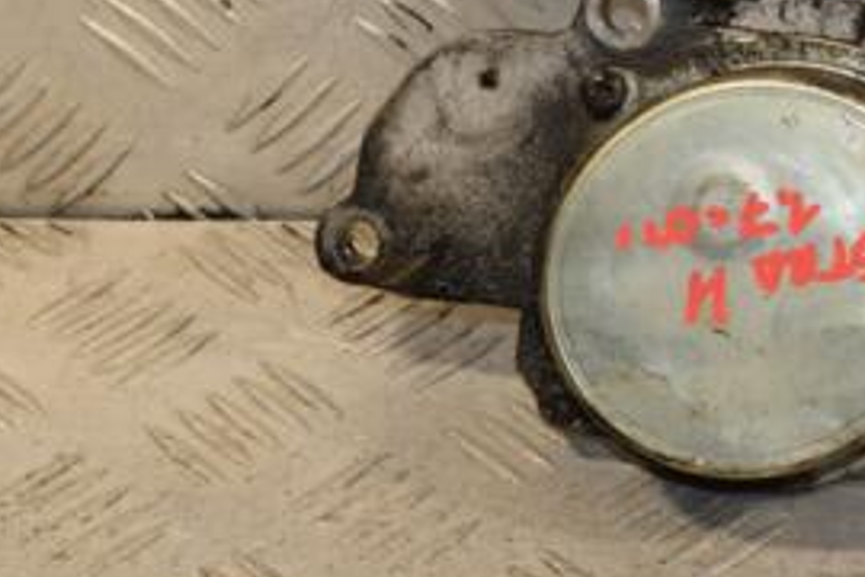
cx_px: 756
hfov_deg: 10.6
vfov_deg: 7.1
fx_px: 4637
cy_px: 77
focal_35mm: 193
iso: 800
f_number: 10
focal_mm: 58
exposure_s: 1/80
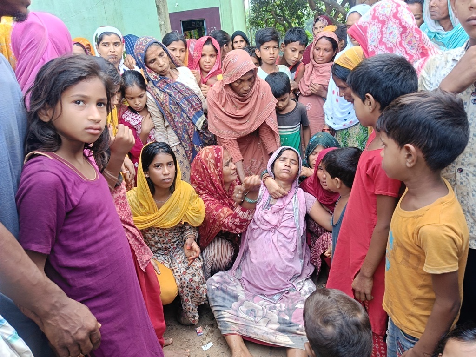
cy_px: 178
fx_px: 358
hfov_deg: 67.3
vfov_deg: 53.1
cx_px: 238
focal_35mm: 26
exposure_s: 1/120
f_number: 1.75
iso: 125
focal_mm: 5.25
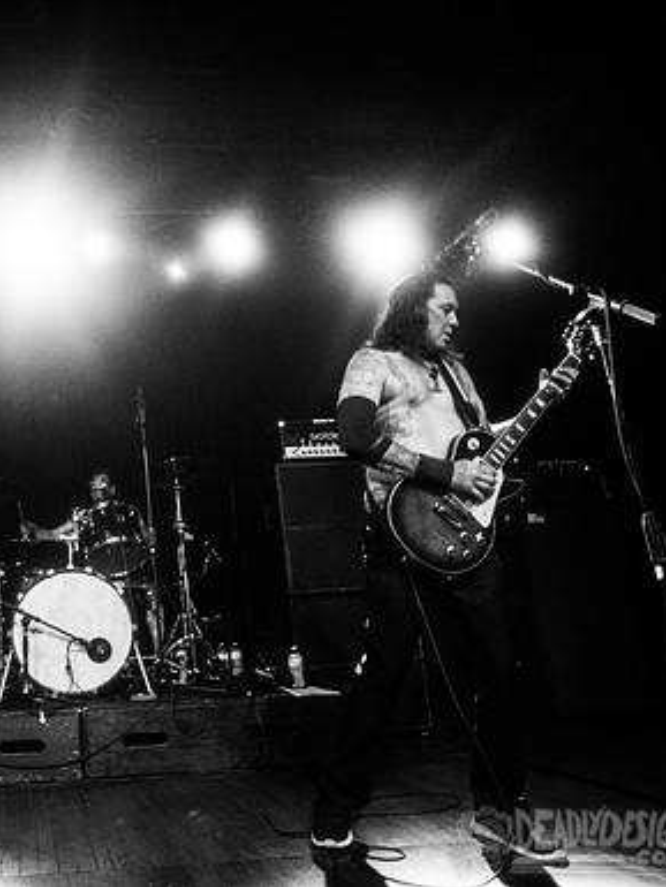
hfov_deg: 43.7
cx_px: 58
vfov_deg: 61.6
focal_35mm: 29
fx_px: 744
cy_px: 444
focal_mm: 20
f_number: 3.2
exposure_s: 1/200
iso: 3200
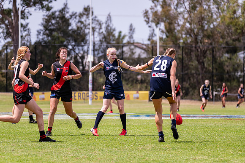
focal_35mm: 240
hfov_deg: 8.6
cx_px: 122
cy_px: 82
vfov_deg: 5.7
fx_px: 1634
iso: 800
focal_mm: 240
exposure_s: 1/2500
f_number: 6.3
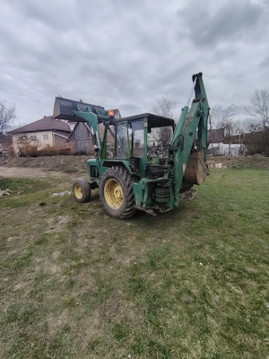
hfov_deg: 78.1
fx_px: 166
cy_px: 180
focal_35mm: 16
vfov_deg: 94.5
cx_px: 134
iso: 100
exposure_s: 1/699
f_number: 2.2
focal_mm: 1.42
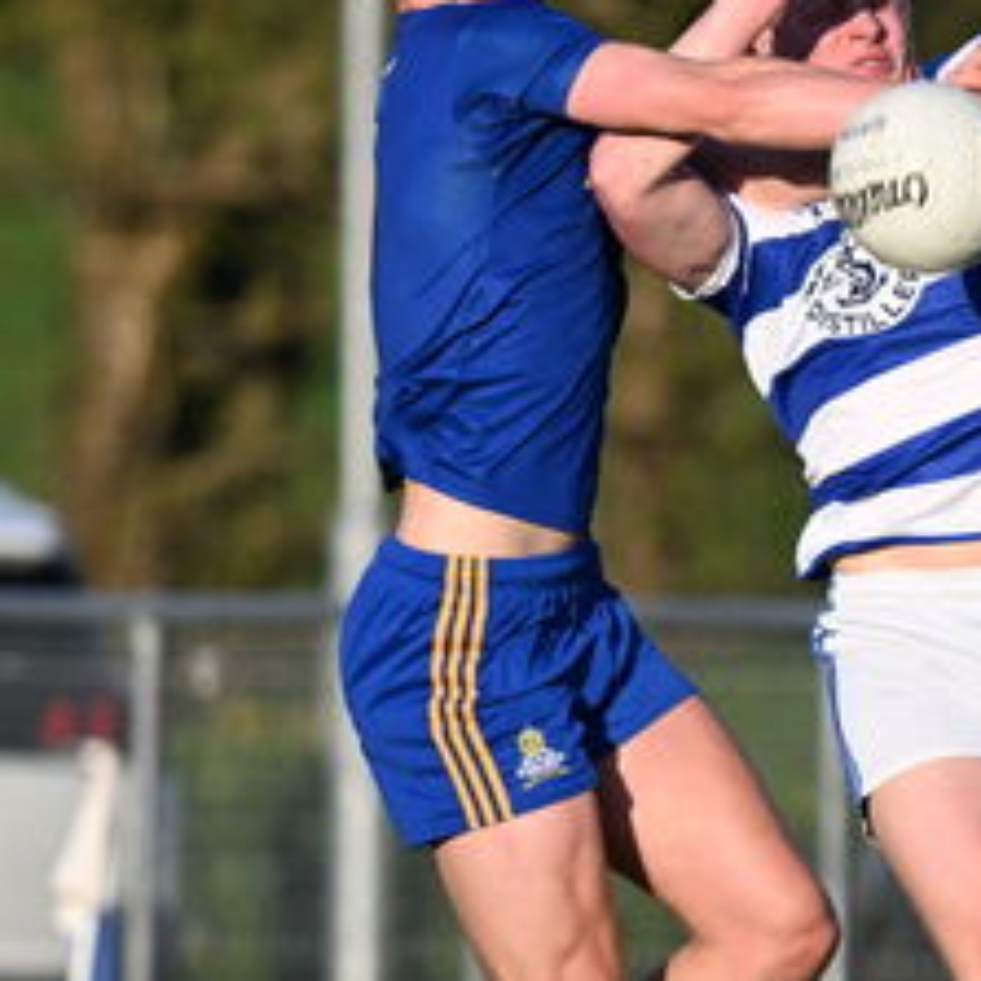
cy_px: 592
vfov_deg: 1.0
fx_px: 58738
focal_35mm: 1832
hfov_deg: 1.0
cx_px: 669
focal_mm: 600
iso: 280
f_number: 6.3
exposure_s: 1/800
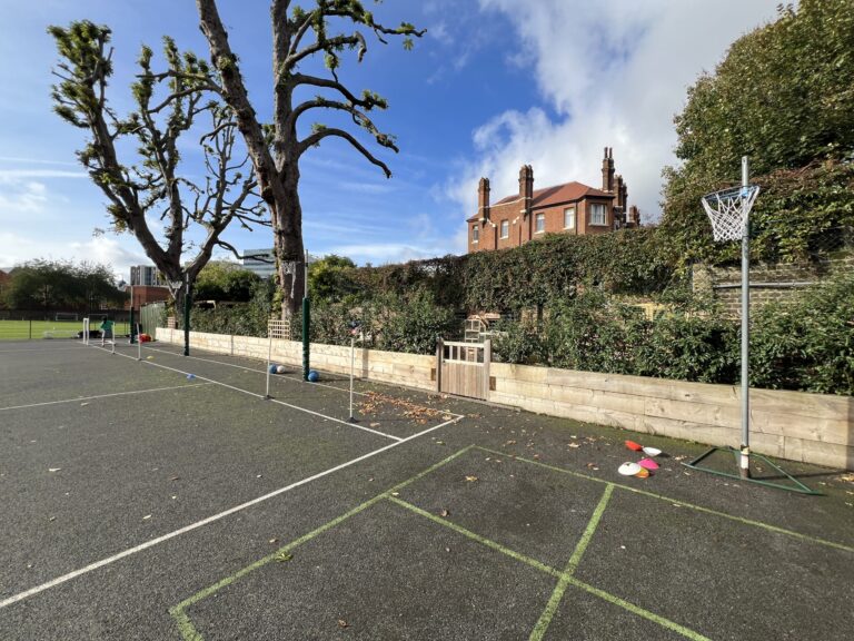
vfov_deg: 89.9
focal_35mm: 13
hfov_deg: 106.2
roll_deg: -1.5
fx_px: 321
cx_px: 427
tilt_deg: -1.3
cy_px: 320
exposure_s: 1/943
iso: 32
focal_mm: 1.57
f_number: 1.8
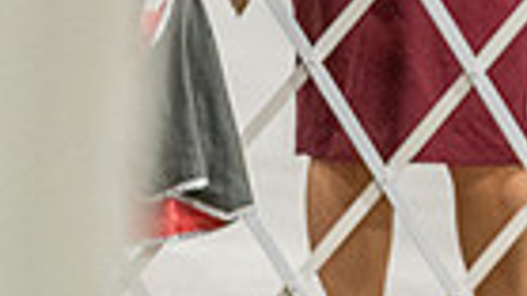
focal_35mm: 704
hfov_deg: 3.0
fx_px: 9832
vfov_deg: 1.7
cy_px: -66
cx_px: 1073
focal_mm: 161
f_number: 3.5
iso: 6400
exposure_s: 1/250
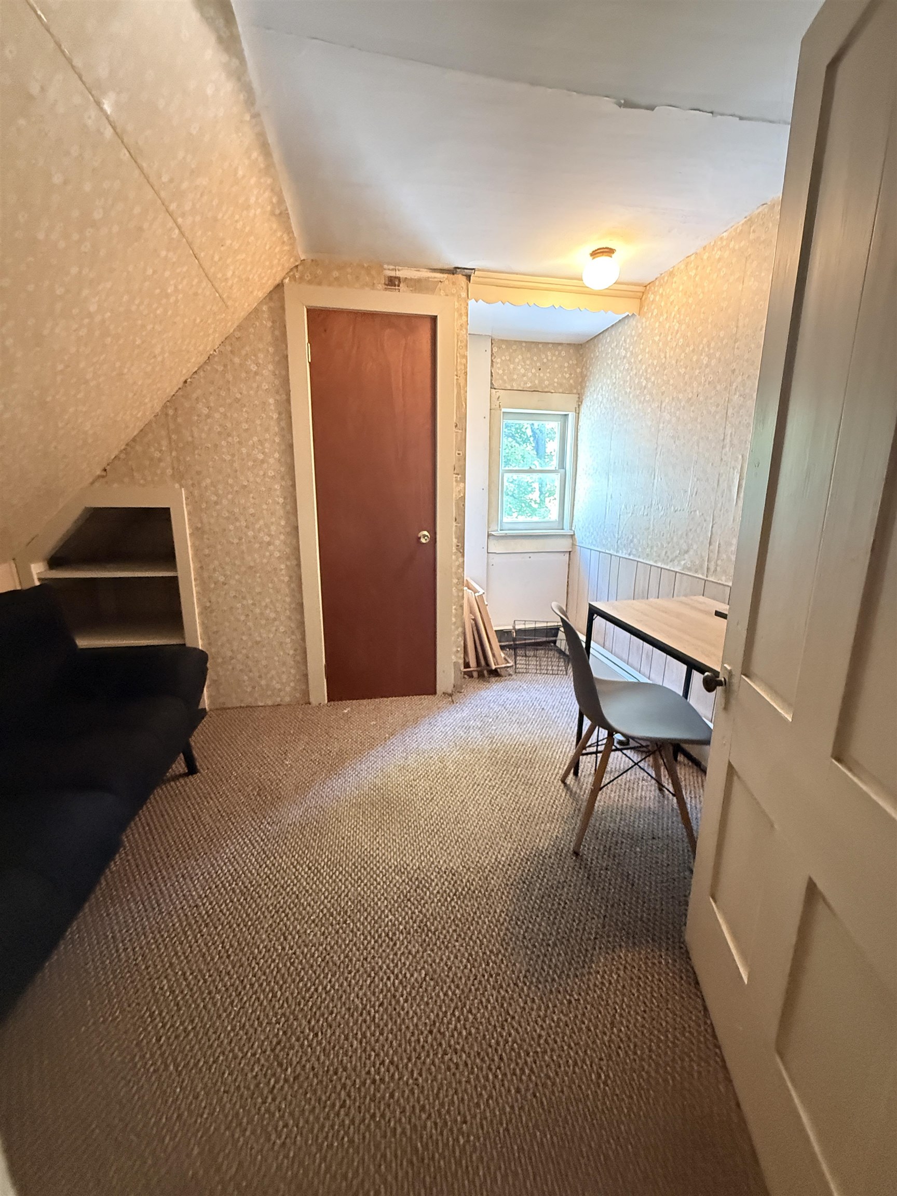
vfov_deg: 102.1
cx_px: 448
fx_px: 484
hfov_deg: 85.7
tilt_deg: -12.3
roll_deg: -0.7
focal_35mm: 14
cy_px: 598
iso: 1000
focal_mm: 2.22
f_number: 2.2
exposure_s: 1/40
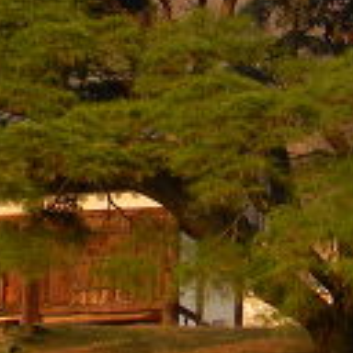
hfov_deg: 12.8
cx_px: 347
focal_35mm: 135
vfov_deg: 12.9
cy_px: 84
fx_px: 1558
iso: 80
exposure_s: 1/195
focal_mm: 5
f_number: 3.5
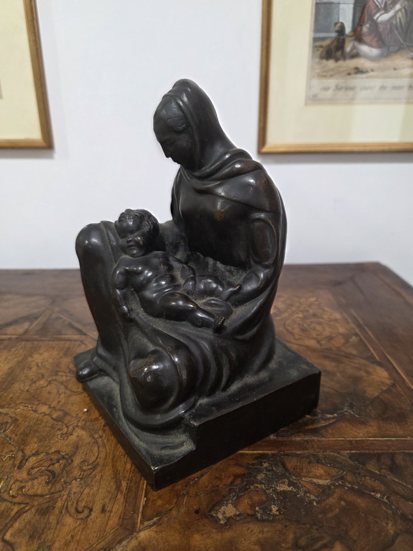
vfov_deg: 73.9
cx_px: 206
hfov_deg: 58.9
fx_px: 366
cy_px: 276
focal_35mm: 23
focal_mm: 6.3
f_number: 1.7
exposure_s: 1/100
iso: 250
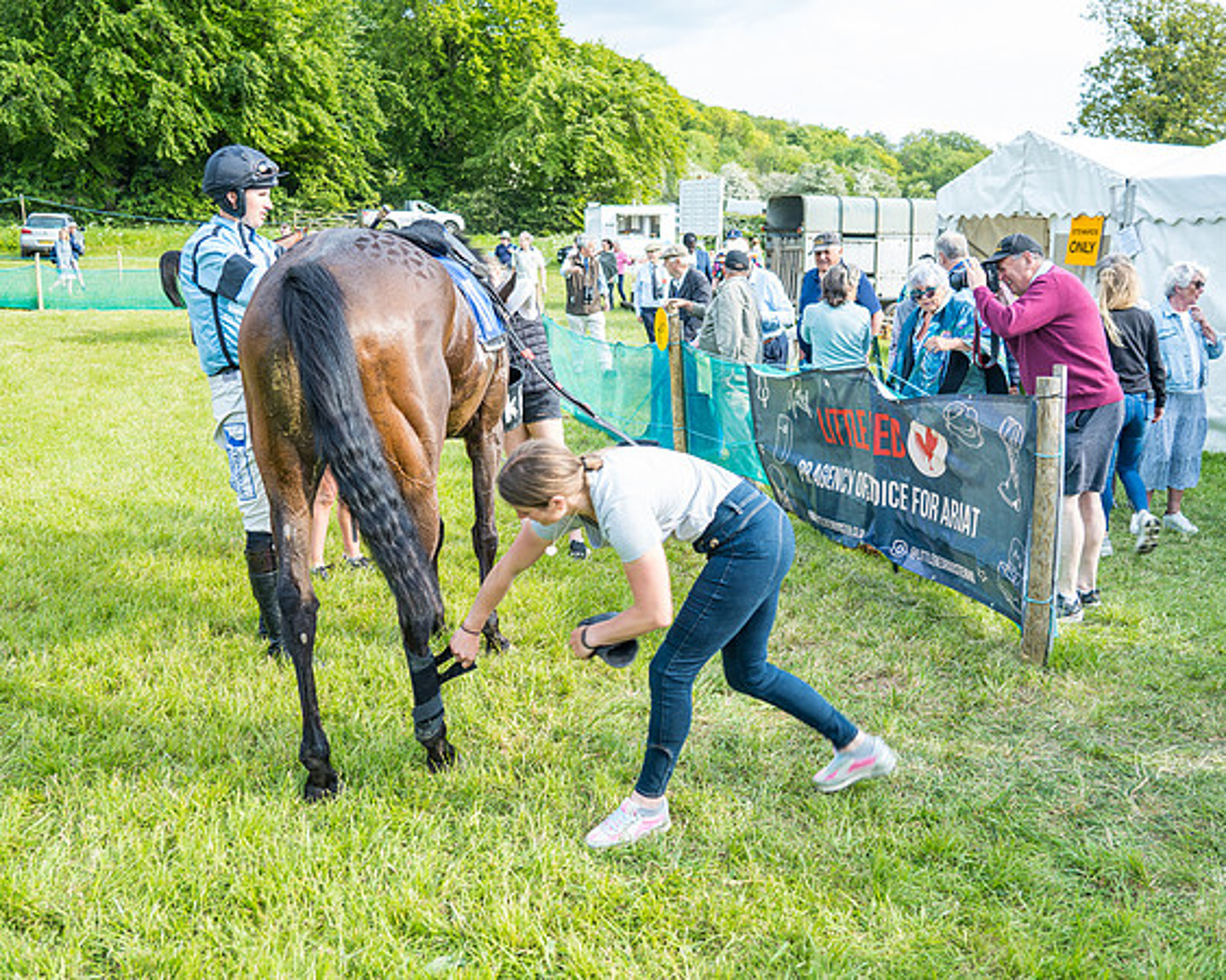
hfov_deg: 59.2
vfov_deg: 48.8
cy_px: 459
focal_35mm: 30
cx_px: 656
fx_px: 1078
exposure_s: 1/125
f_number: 4
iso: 50
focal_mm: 24
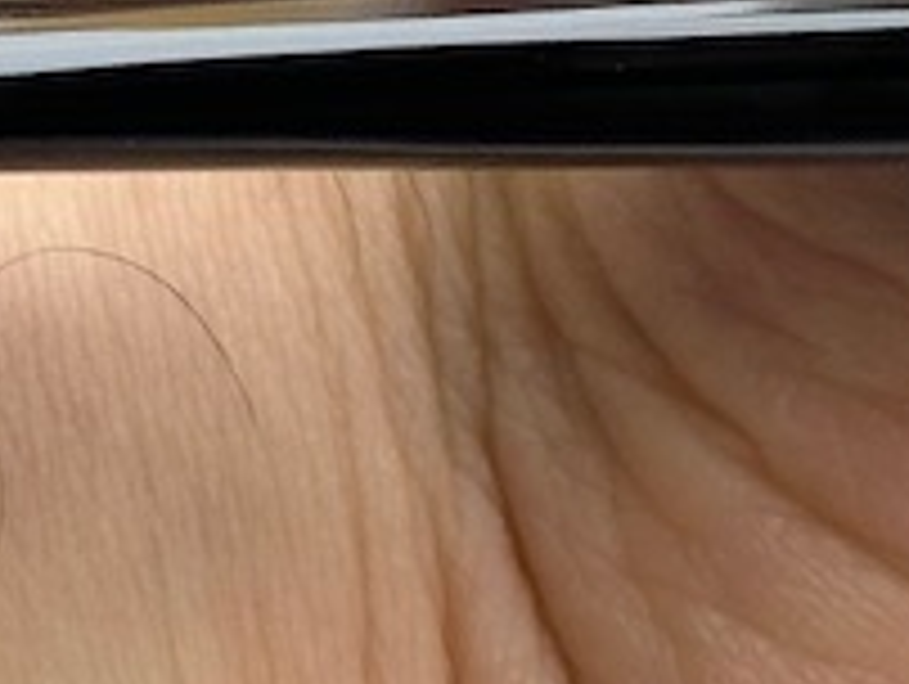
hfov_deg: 6.3
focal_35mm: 304
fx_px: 7992
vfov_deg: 4.9
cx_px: 1768
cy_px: -202
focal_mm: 6.86
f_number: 1.78
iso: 64
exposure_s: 1/266
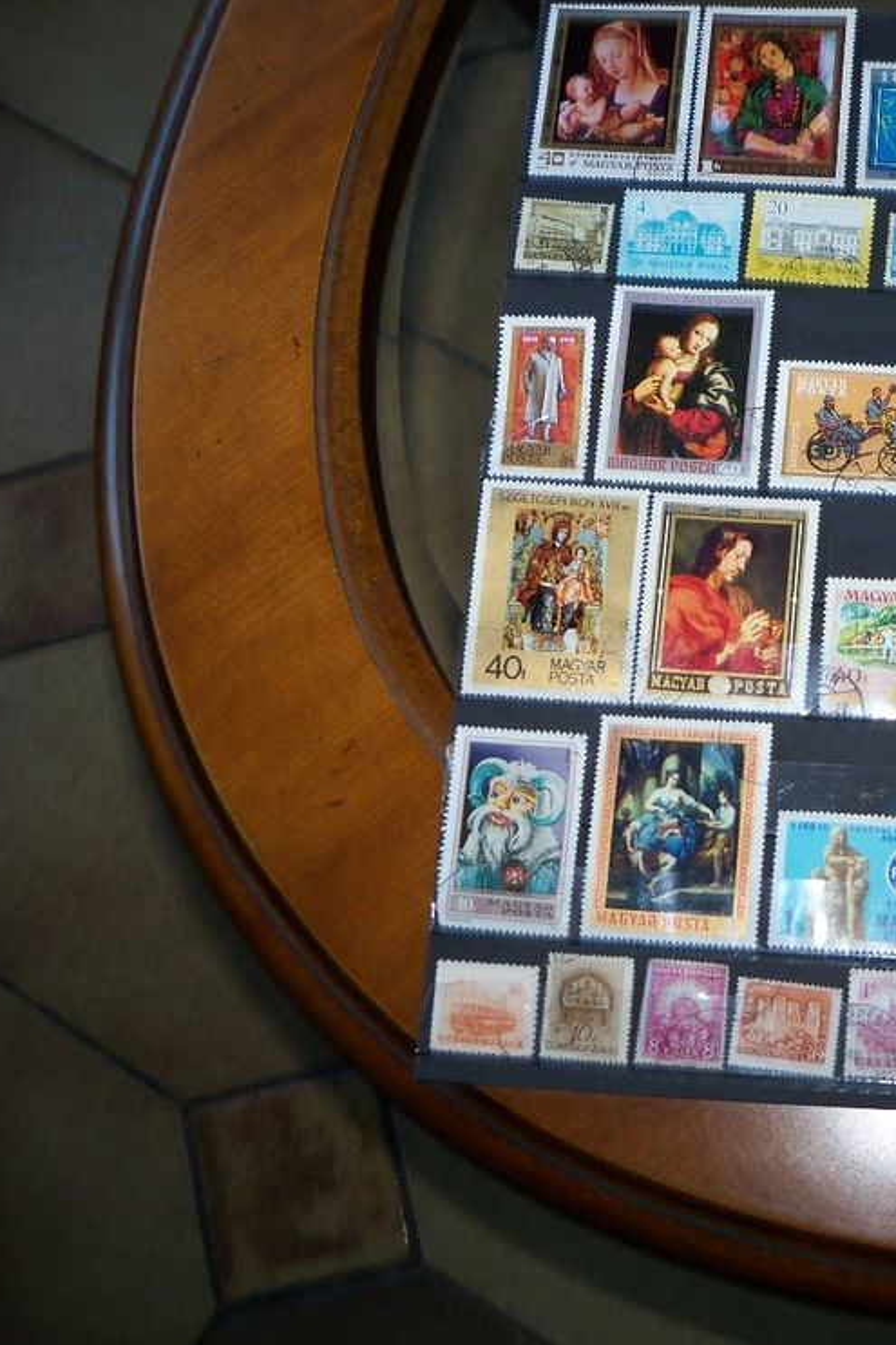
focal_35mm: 49
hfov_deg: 26.4
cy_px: 677
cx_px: 847
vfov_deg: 40.4
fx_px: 1830
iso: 100
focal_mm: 6.2
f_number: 3.5
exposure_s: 1/30
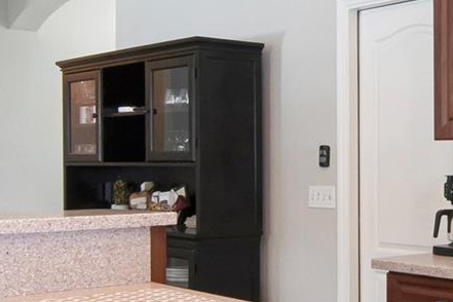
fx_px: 891
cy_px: 171
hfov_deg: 27.4
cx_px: 414
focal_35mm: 71
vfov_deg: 19.2
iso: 1000
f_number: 14
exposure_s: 1/3
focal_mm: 13
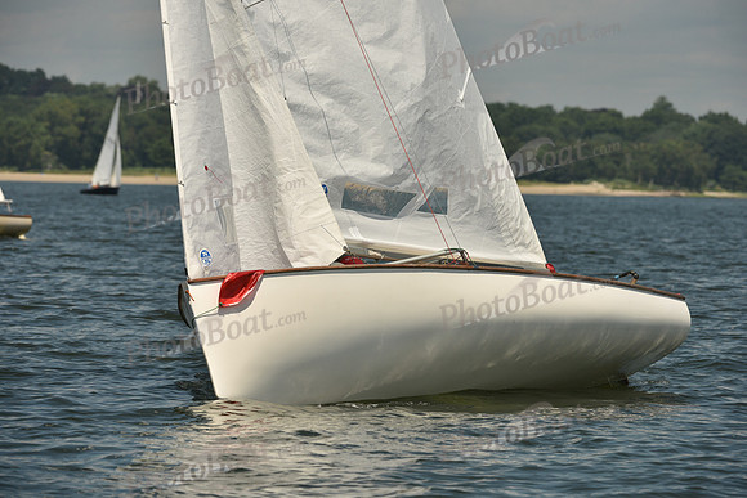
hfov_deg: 7.4
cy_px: 249
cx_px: 374
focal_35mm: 280
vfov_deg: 4.9
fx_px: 5811
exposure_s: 1/1250
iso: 250
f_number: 8
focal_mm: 280
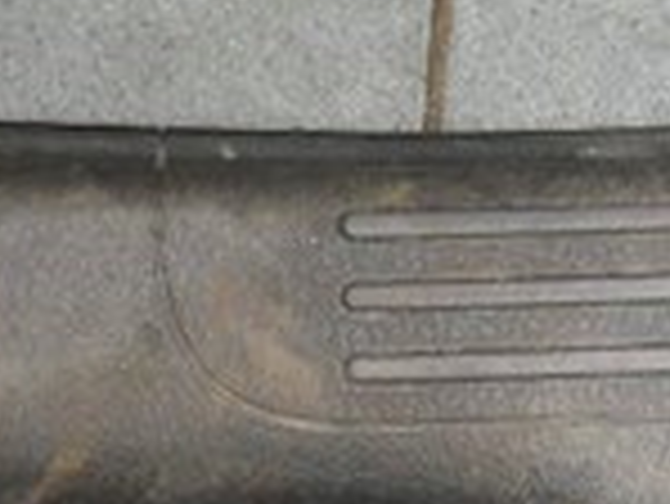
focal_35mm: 150
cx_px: 1327
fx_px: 2906
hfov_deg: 11.8
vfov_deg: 9.9
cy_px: 405
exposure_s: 1/45
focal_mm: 6.3
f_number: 3.2
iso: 200
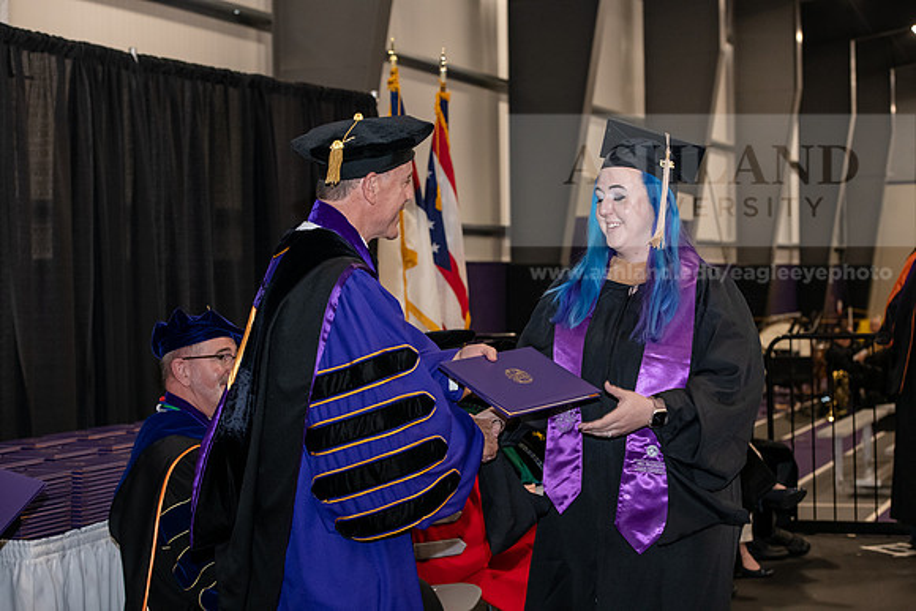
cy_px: 306
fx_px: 1781
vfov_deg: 19.5
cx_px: 458
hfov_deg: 28.8
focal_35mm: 70
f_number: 5.6
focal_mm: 70
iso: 2500
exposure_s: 1/200
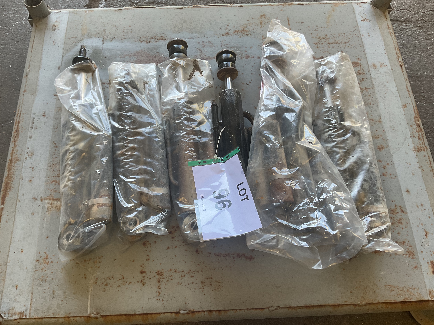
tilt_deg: -66.7
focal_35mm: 30
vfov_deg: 46.8
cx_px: 211
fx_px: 376
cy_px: 163
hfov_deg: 60.0
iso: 40
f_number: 1.8
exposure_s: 1/120
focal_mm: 3
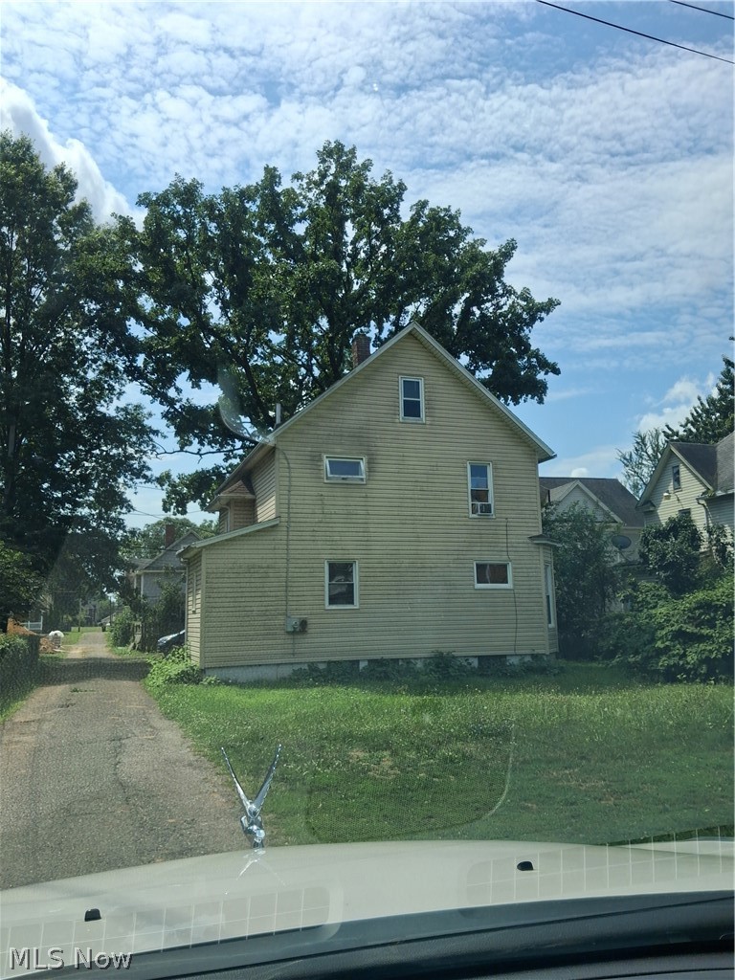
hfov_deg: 51.4
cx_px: 368
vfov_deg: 65.3
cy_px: 490
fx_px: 764
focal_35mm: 27
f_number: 1.8
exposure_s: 1/747
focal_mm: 4
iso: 20
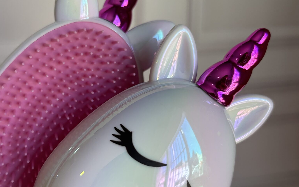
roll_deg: +2.9
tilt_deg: -21.8
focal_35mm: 46
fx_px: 375
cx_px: 123
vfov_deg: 27.9
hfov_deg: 43.3
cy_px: 118
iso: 40
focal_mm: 5.96
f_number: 1.6
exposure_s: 1/121
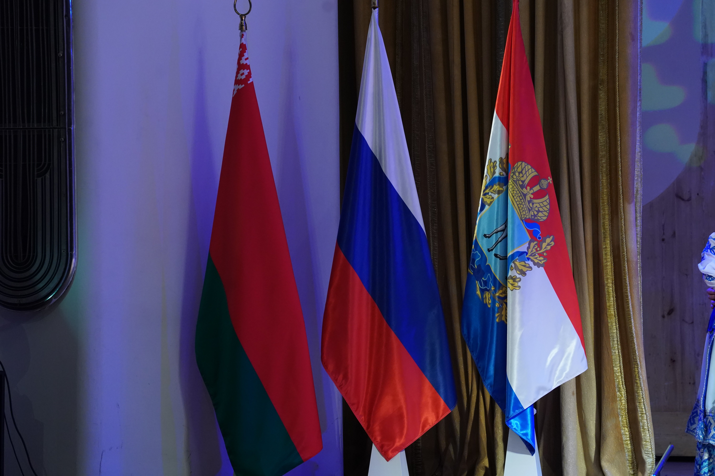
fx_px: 3972
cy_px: 238
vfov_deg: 6.9
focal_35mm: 200
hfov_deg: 10.3
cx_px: 358
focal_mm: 200
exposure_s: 1/80
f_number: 5.6
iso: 4000
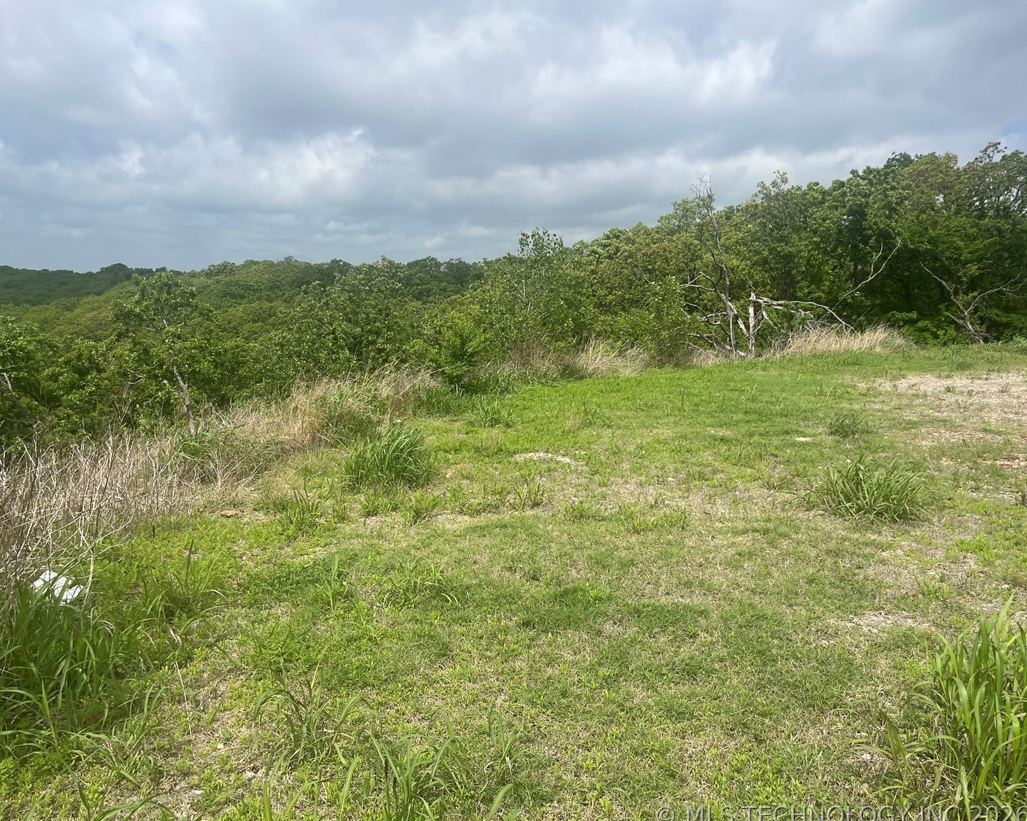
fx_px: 851
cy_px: 410
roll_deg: -2.2
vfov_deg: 51.5
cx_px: 469
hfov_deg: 62.1
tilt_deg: -7.6
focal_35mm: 28
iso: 50
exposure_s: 1/4854
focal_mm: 5.1
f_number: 1.6
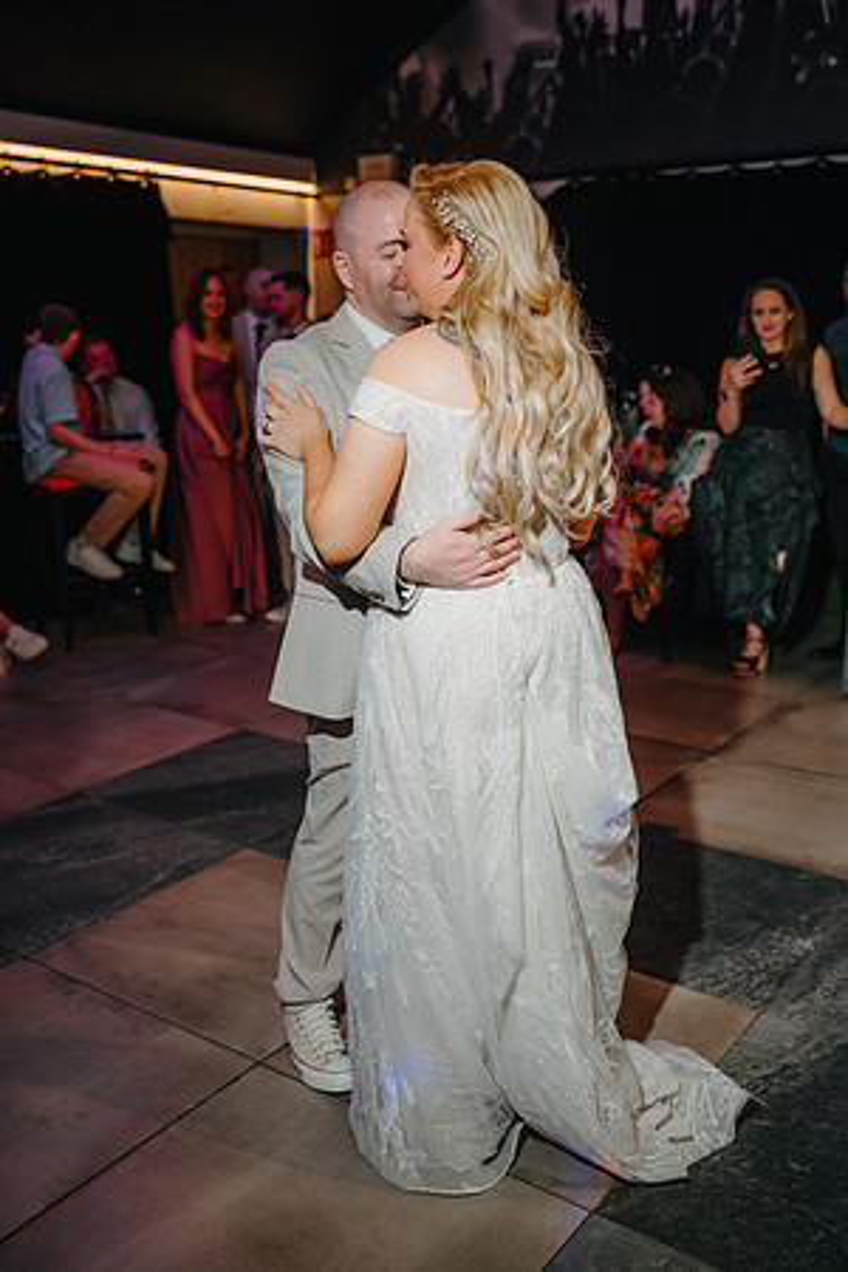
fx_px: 1237
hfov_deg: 37.9
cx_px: 424
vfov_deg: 54.4
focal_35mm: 35
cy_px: 636
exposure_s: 1/200
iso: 200
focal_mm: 35
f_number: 2.2
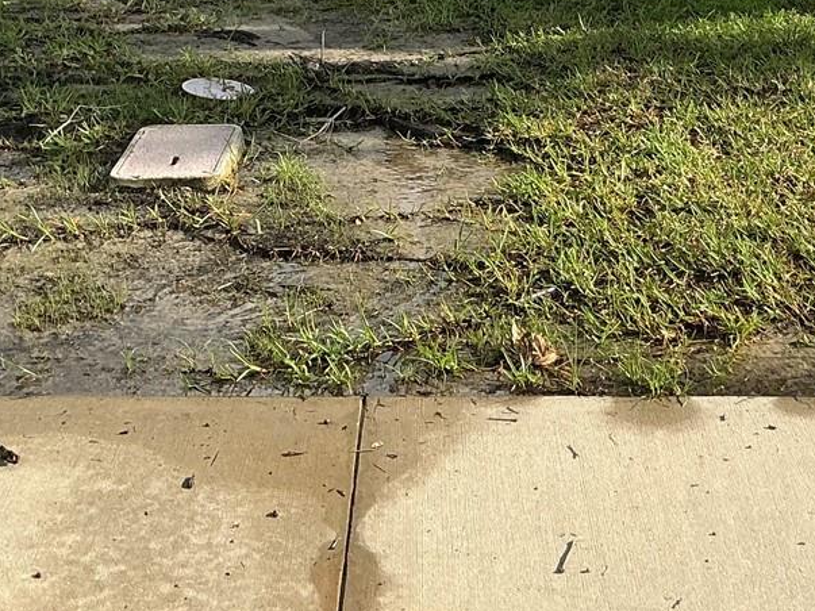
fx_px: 1813
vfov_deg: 18.4
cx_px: 424
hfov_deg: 25.3
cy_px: -74
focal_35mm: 77
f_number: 1.8
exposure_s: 1/1412
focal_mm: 3
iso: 25
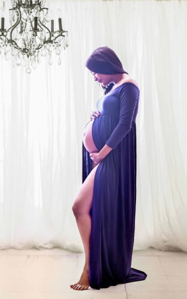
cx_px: 15
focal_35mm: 77
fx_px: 627
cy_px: 150
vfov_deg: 26.8
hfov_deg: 16.7
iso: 320
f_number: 2.8
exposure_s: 1/100
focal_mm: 50
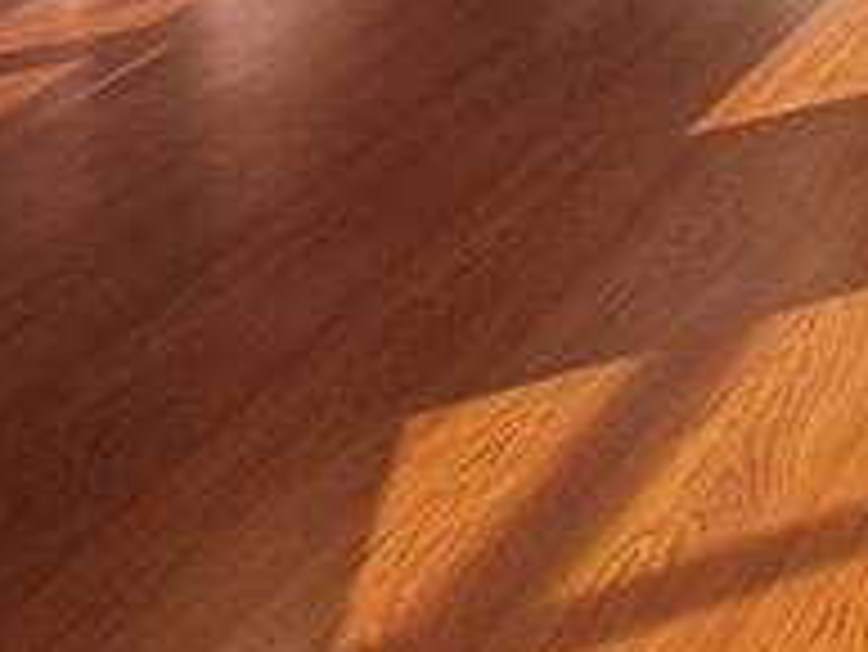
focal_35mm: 97
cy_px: -998
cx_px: 1821
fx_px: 2434
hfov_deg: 15.4
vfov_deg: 11.8
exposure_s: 1/208
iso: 50
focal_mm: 1.8
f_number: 2.2
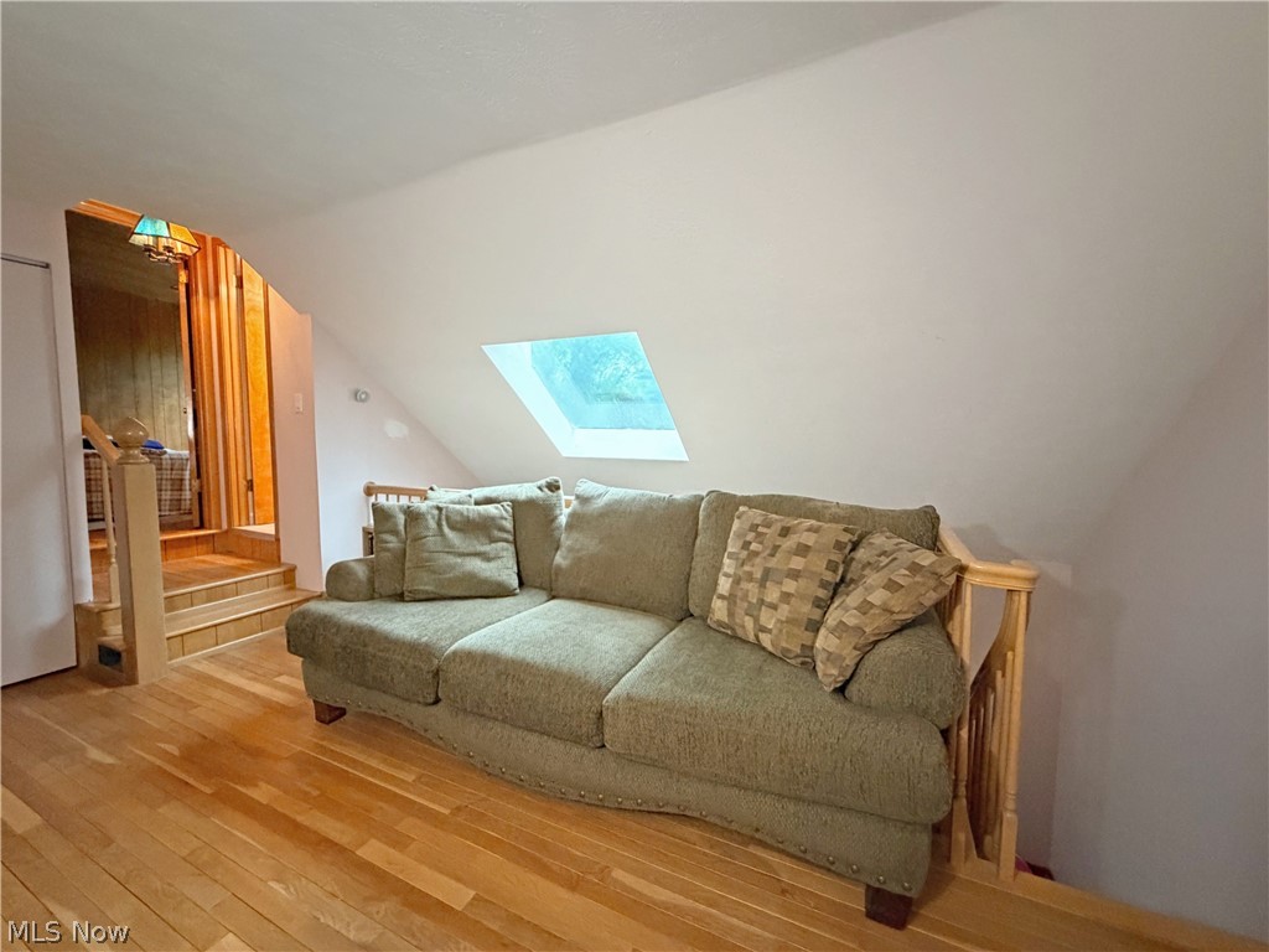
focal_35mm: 14
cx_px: 634
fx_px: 513
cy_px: 476
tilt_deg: -3.0
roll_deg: +0.0
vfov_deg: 85.7
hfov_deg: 102.1
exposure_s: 1/40
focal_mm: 2.22
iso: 1000
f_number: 2.2
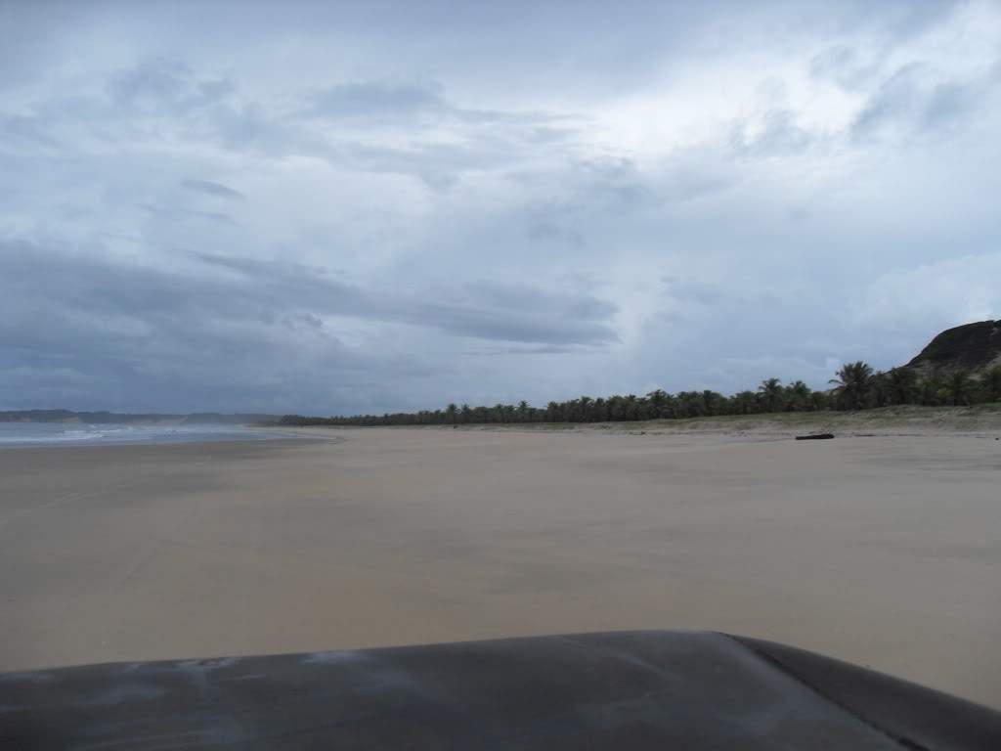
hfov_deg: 54.0
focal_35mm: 34
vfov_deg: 41.8
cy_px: 376
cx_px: 500
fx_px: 983
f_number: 7
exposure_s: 1/350
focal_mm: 6.3
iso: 80
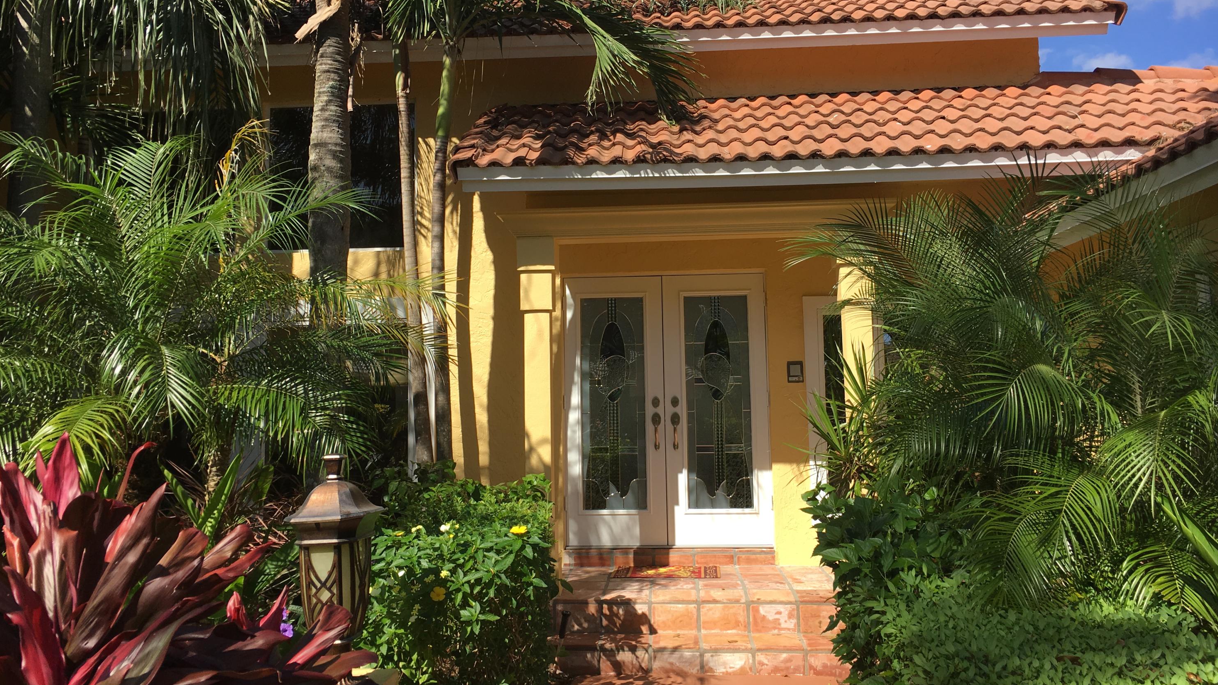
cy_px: 297
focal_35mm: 32
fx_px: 1033
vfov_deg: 36.6
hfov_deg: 61.0
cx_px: 603
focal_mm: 4.15
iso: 25
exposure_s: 1/1221
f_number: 2.2
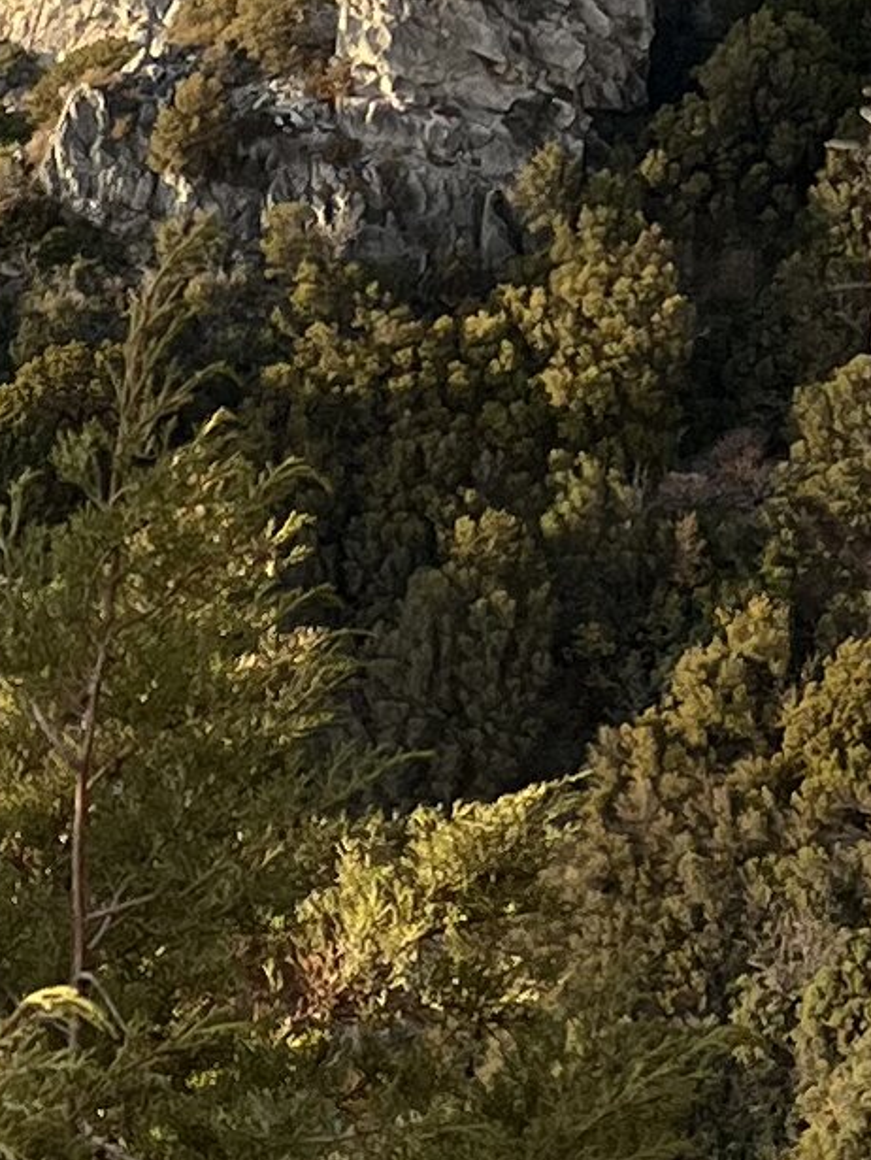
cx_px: -187
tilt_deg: -17.1
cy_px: 647
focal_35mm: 169
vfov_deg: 11.7
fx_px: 5664
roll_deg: +0.0
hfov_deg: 8.7
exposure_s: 1/1901
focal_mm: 5.7
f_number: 1.5
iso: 50
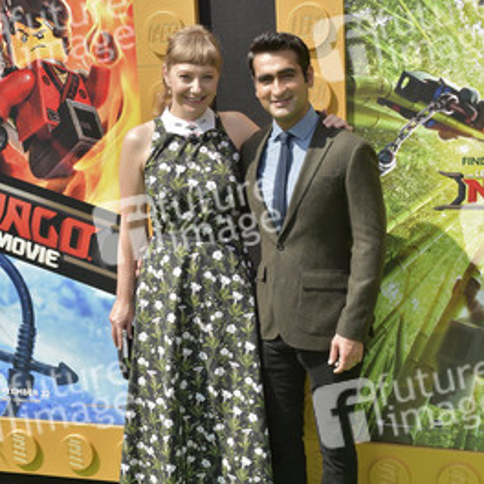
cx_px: 241
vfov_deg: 29.4
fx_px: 917
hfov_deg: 29.6
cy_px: 314
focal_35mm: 58
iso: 200
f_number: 6.3
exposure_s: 1/320
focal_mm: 45
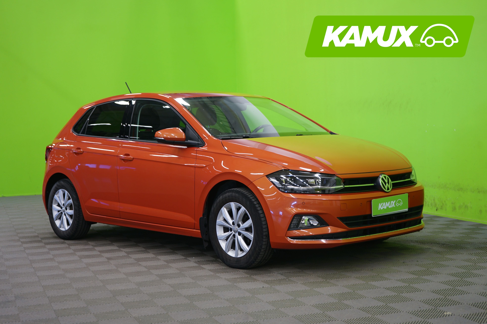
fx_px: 730
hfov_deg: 36.9
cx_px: 244
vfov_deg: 25.1
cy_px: 162
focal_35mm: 54
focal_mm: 54
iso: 400
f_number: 5
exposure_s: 1/8
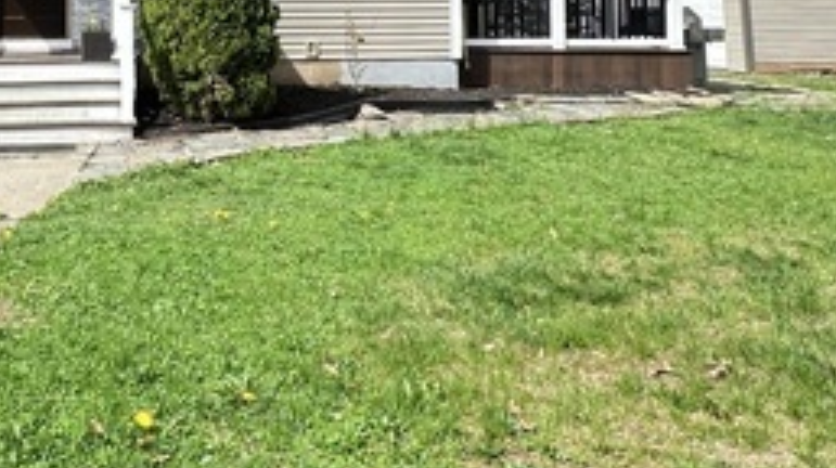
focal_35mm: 38
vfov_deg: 28.7
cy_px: -26
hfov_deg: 48.6
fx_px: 842
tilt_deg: +1.9
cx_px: 124
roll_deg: +0.6
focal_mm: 2.22
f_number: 2.2
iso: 40
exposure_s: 1/418
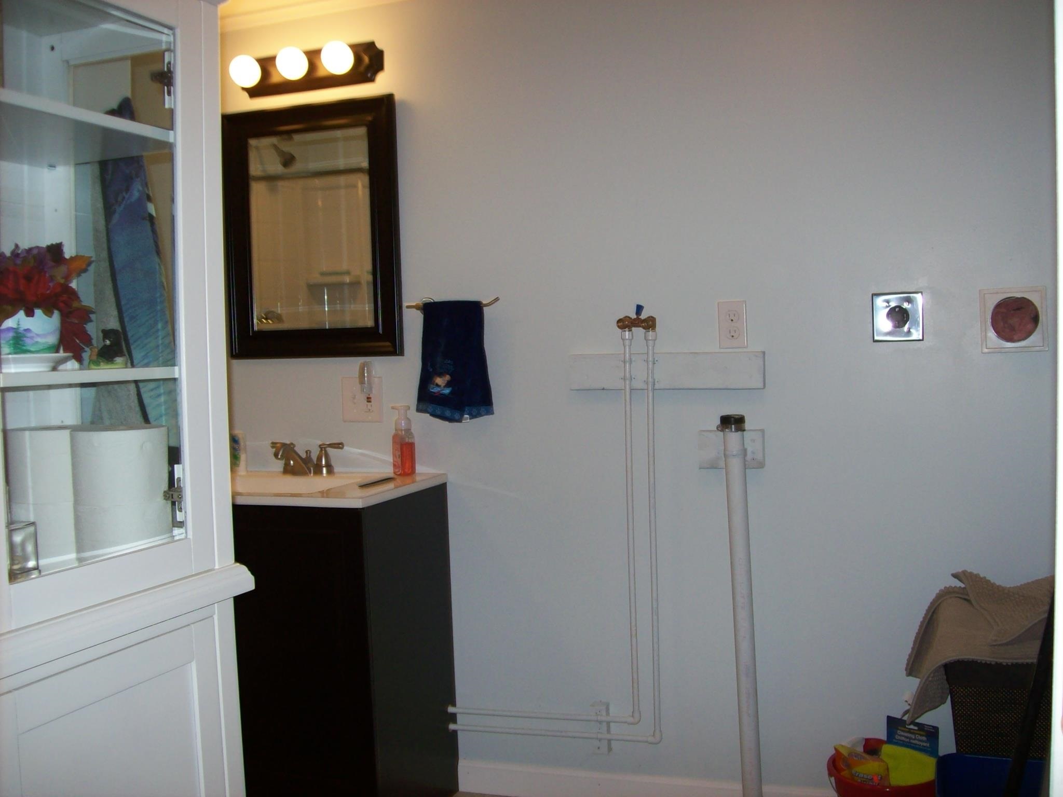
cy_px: 398
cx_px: 532
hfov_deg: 51.4
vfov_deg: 39.7
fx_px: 1106
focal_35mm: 36
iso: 80
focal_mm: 6
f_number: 2.7
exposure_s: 1/64
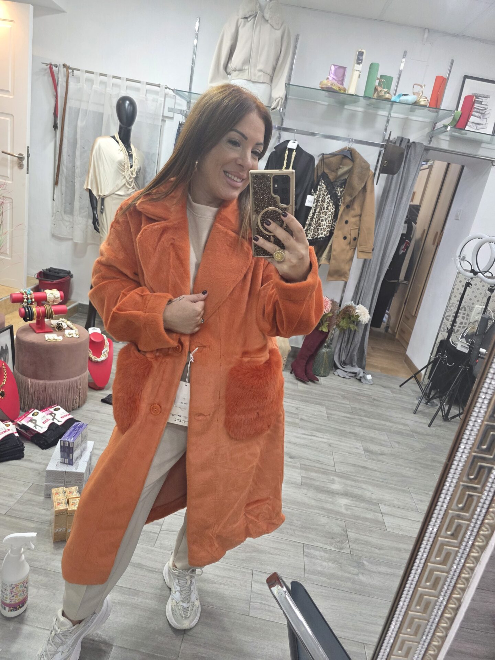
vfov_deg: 73.9
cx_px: 248
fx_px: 439
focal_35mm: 23
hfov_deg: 58.9
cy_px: 330
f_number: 1.7
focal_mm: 6.3
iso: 200
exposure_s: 1/100
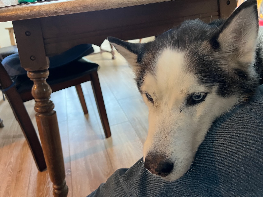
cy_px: 98
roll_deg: +7.8
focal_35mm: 26
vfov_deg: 53.1
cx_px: 132
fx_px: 198
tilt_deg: -25.3
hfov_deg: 67.3
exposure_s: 1/60
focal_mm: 5.7
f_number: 1.5
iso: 320
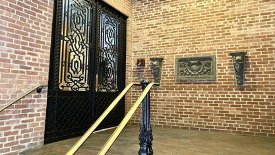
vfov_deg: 40.1
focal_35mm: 29
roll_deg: -1.6
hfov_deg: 66.0
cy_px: 64
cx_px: 136
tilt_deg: +7.3
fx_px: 212
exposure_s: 1/30
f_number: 1.8
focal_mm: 4.25
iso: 640
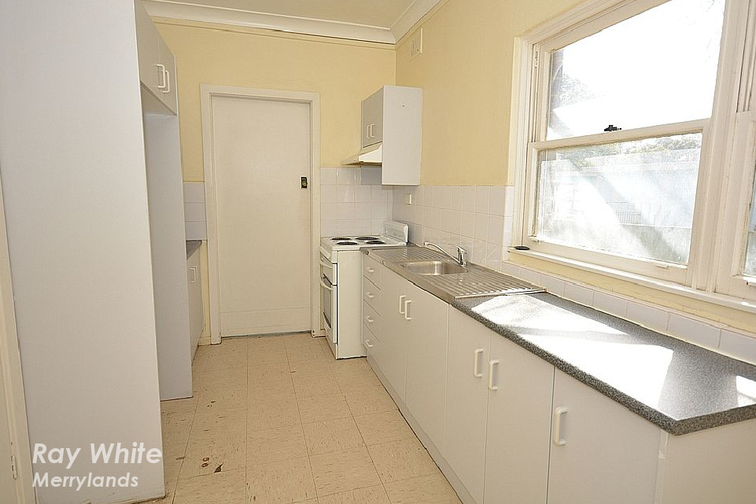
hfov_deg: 96.7
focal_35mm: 16
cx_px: 385
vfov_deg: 73.7
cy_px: 243
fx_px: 336
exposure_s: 1/60
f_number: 4
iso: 220
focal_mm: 10
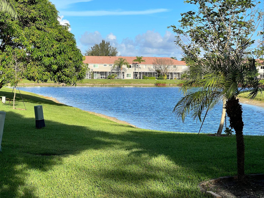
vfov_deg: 19.1
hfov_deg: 25.3
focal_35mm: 77
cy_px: 99
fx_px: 587
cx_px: 132
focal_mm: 9
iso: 32
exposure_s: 1/686
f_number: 2.8
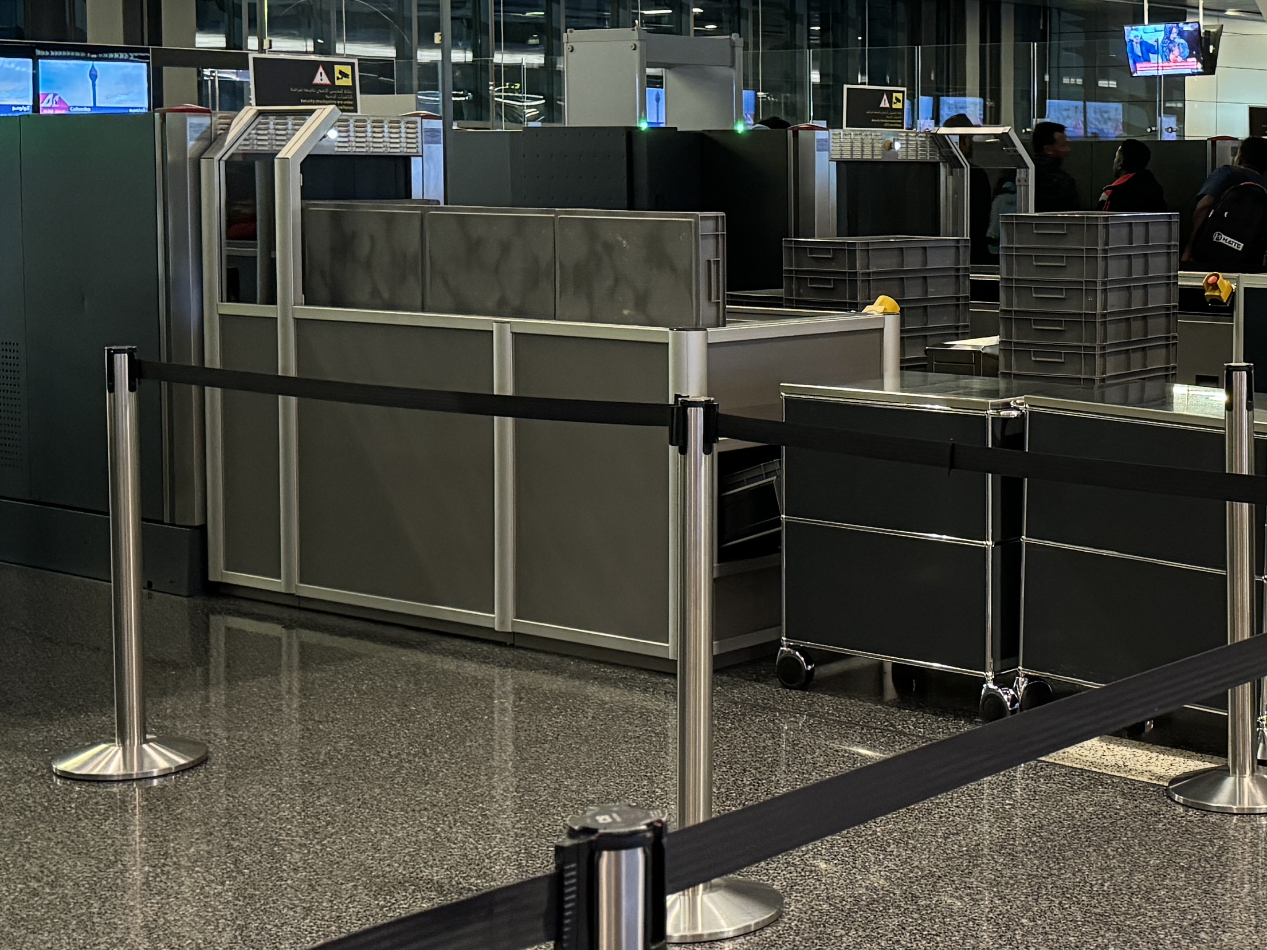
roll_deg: -0.5
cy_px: 310
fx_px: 2269
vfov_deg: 23.5
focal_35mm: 62
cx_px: 1073
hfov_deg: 30.2
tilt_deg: -3.6
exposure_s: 1/33
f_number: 1.78
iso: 640
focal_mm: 6.86
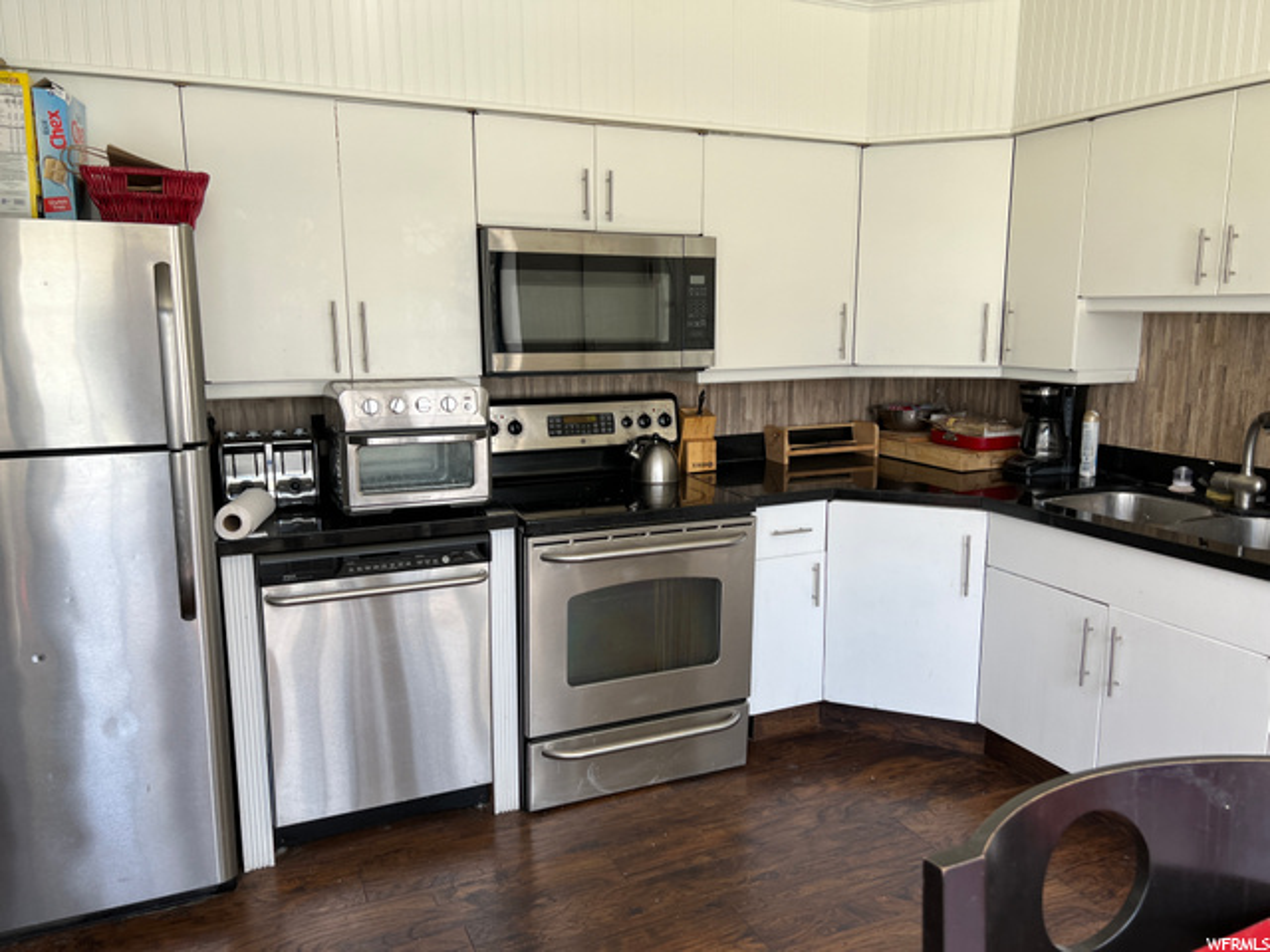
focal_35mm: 26
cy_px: 476
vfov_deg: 53.1
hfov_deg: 67.3
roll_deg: +0.2
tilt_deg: -8.9
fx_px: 954
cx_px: 635
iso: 40
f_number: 1.5
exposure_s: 1/121
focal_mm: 5.7
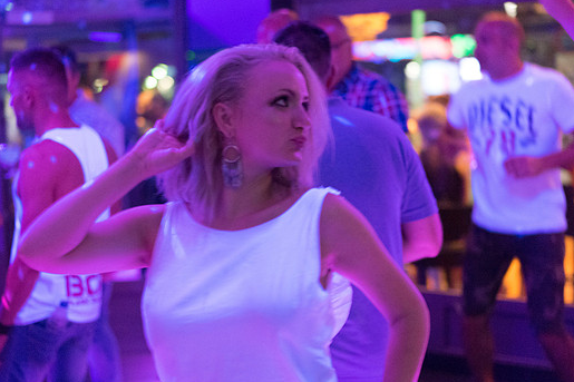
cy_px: 200
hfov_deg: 32.4
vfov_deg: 21.9
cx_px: 278
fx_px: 988
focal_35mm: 62
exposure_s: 1/50
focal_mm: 55
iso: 6400
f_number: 2
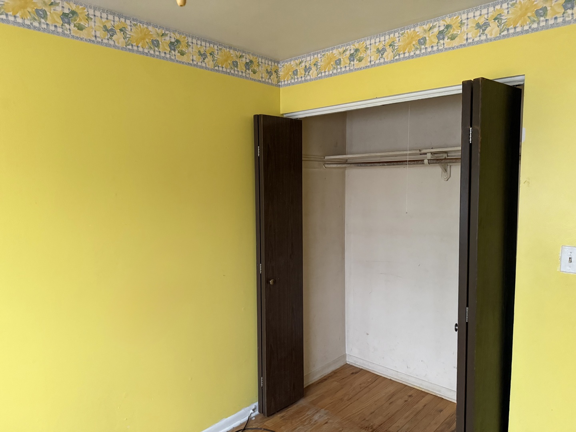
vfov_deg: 56.8
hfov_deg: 71.6
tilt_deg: -4.3
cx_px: 288
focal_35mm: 24
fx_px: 399
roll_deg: +0.8
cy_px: 216
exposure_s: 1/60
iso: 800
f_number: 1.78
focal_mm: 6.76
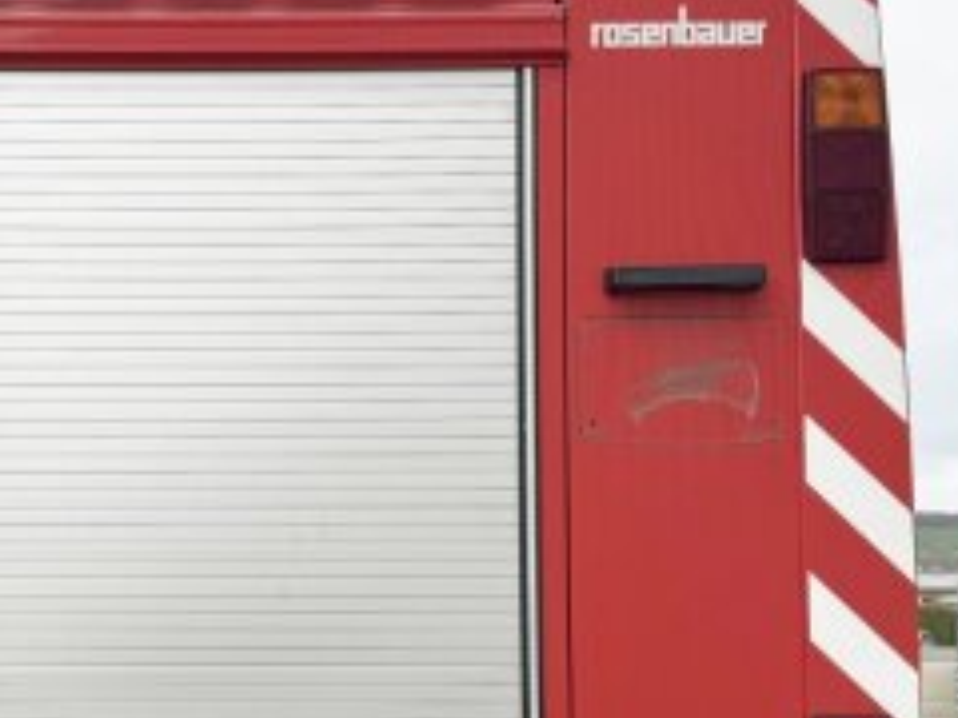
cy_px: 507
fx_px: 1771
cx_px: 188
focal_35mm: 64
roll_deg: -0.5
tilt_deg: +4.5
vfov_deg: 22.8
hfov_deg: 29.6
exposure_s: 1/938
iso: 80
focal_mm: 6.76
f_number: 1.78
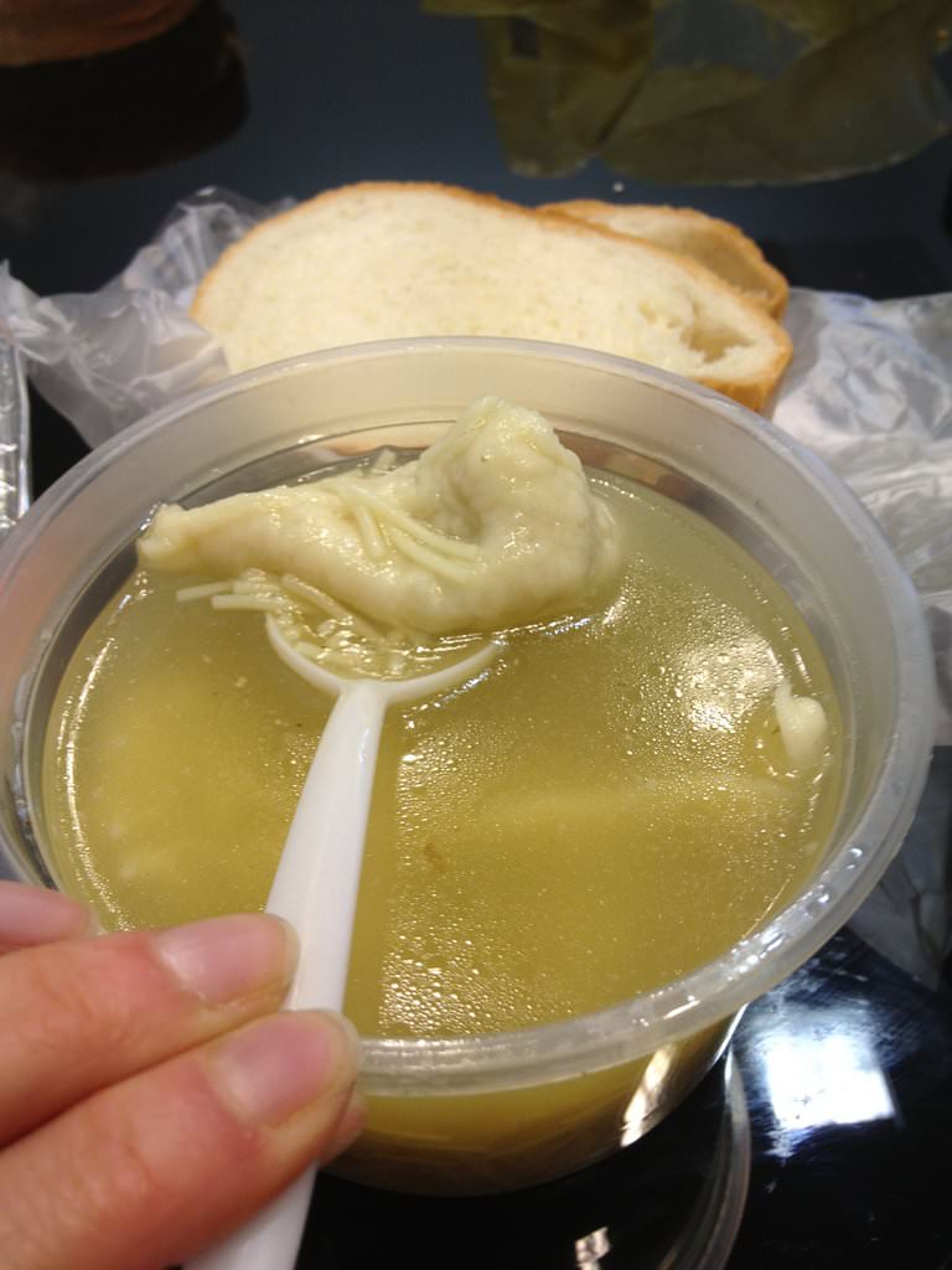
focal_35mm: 35
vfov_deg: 52.6
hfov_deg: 40.7
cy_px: 635
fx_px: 1283
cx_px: 476
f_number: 2.4
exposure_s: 1/40
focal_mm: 4.28
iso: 50
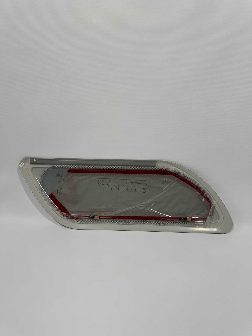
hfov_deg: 56.8
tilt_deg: -15.3
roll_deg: -1.0
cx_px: 126
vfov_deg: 71.6
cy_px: 168
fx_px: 233
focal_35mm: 24
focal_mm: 6.76
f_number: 1.78
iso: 80
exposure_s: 1/394
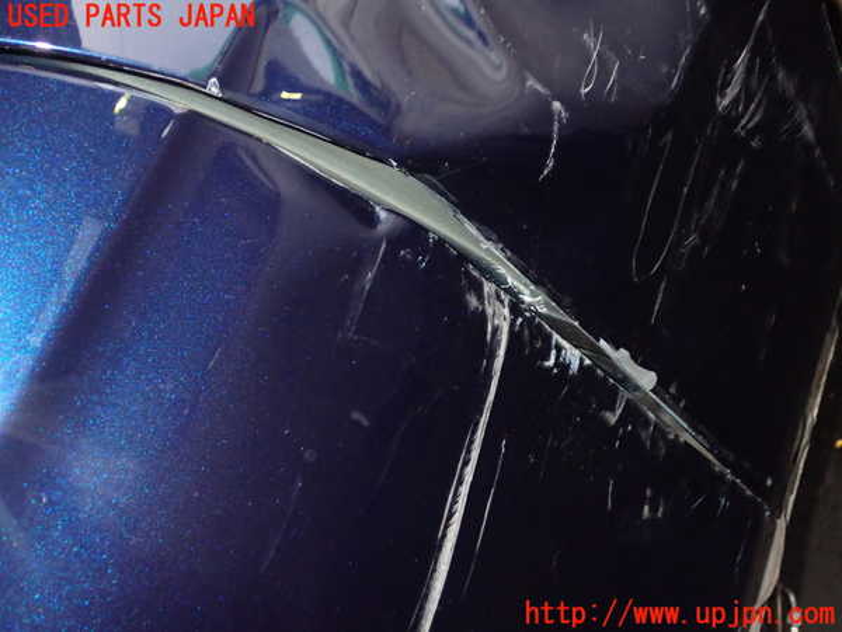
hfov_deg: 45.8
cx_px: 421
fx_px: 997
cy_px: 316
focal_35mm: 41
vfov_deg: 35.1
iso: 1000
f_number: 8
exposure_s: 1/40
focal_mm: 7.31
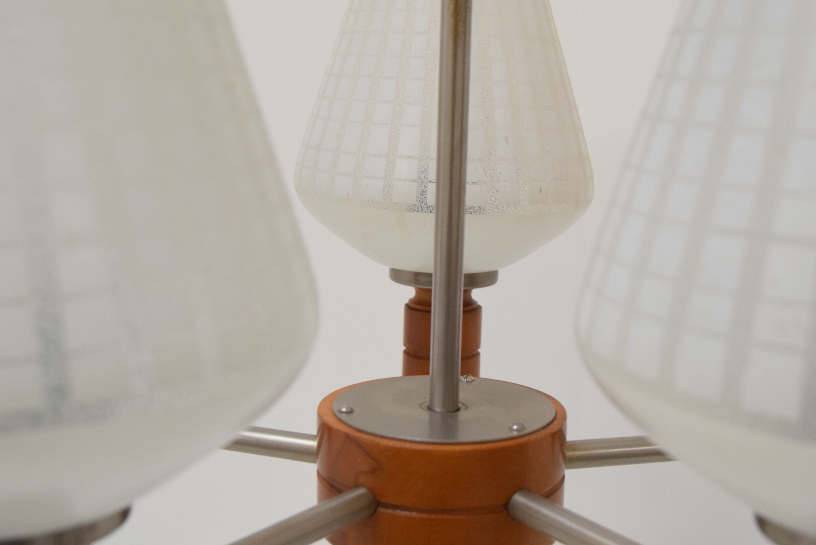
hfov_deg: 38.8
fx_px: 1157
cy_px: 285
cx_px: 428
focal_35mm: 51
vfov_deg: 26.5
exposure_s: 1/200
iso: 1600
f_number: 7.1
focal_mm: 32
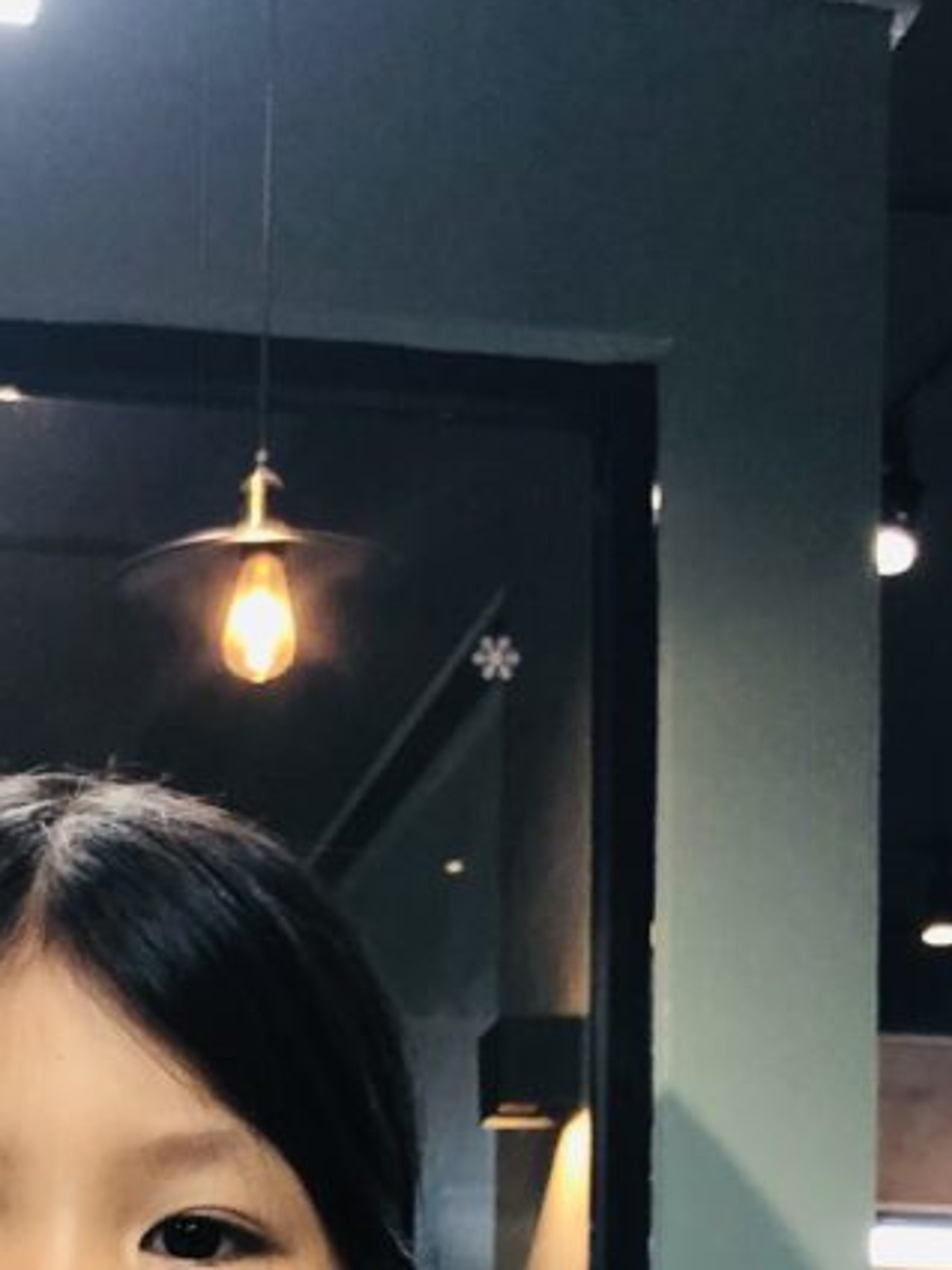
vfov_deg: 19.9
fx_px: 3227
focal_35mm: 88
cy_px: 1787
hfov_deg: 16.1
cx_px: -183
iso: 40
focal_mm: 4
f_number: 1.8
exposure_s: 1/33
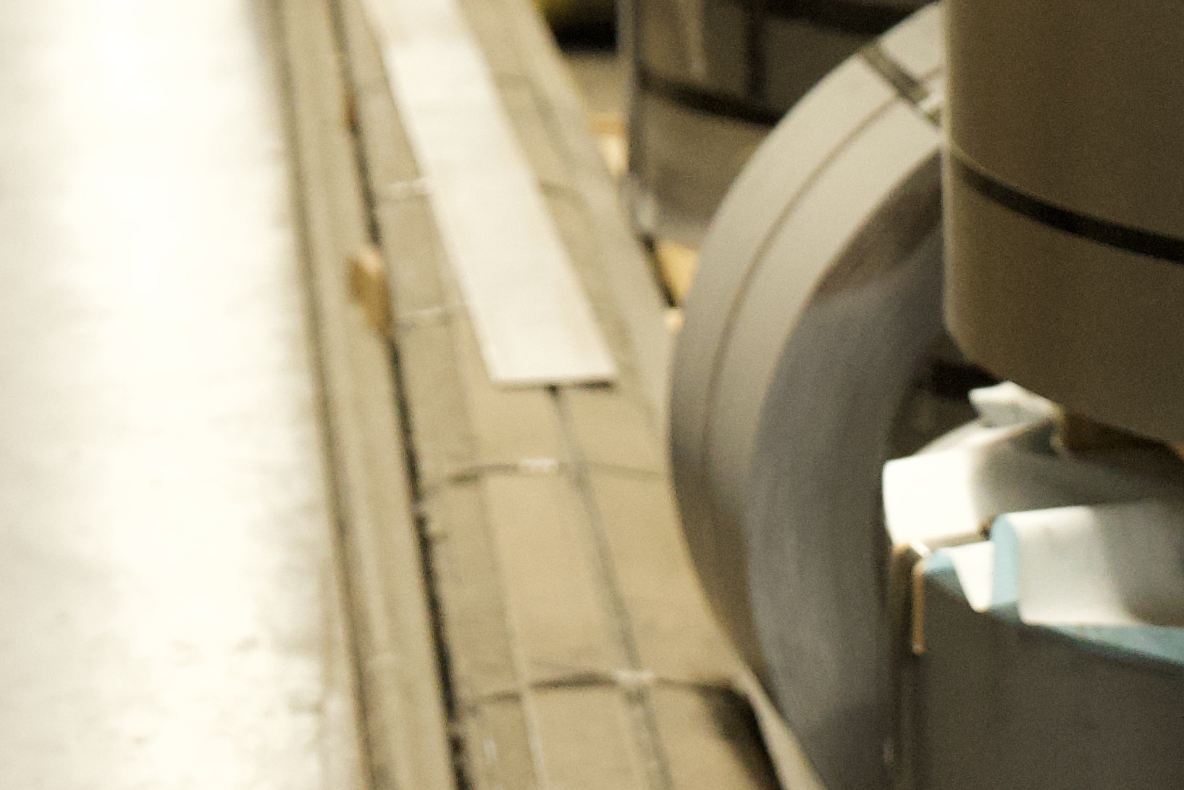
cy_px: -446
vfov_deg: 7.5
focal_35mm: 180
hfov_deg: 11.3
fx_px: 5920
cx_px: 60
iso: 4000
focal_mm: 42
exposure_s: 1/160
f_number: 3.5
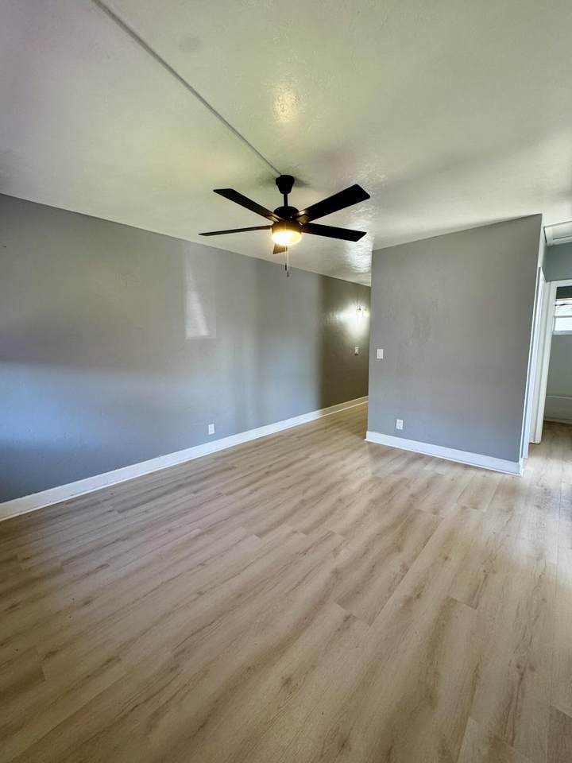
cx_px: 286
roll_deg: +1.0
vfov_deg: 102.1
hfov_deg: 85.7
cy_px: 382
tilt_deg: -8.5
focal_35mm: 14
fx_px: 308
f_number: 2.2
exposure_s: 1/60
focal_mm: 2.22
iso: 160
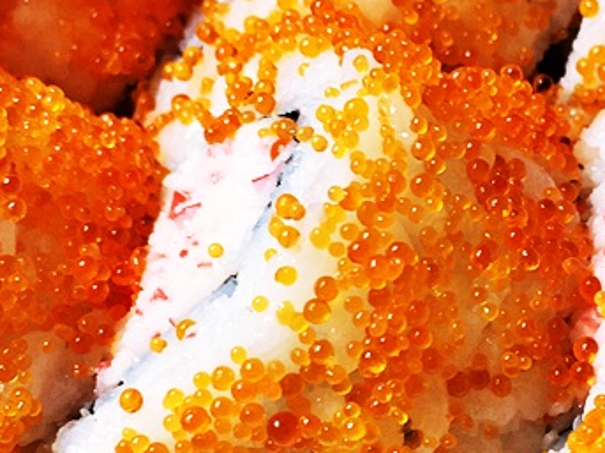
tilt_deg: -51.7
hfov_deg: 20.6
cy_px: 293
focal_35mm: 93
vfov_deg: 15.9
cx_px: 552
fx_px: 1625
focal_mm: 4.15
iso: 25
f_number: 2.2
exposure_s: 1/117
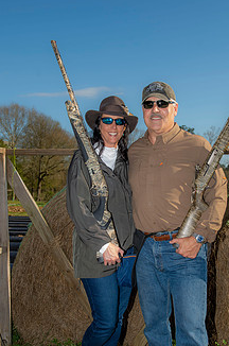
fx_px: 450
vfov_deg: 41.6
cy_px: 220
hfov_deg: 28.4
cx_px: 142
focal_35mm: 47
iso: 50
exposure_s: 1/250
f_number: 5.6
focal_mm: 34
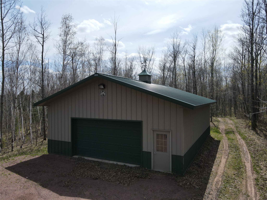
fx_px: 185
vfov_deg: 56.8
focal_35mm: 24
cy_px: 100
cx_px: 134
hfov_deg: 71.6
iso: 100
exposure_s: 1/800
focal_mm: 4.5
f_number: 2.8
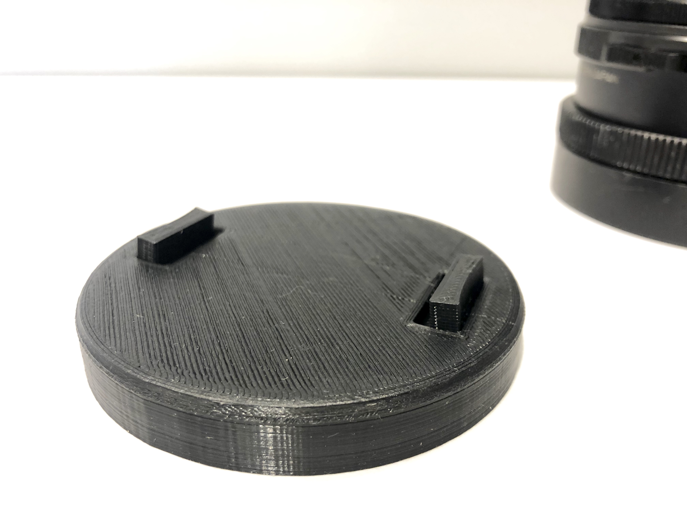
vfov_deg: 49.7
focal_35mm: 28
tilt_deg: -24.9
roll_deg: +0.0
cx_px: 344
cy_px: 258
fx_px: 556
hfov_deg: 63.4
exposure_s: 1/15
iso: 64
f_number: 1.8
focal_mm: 4
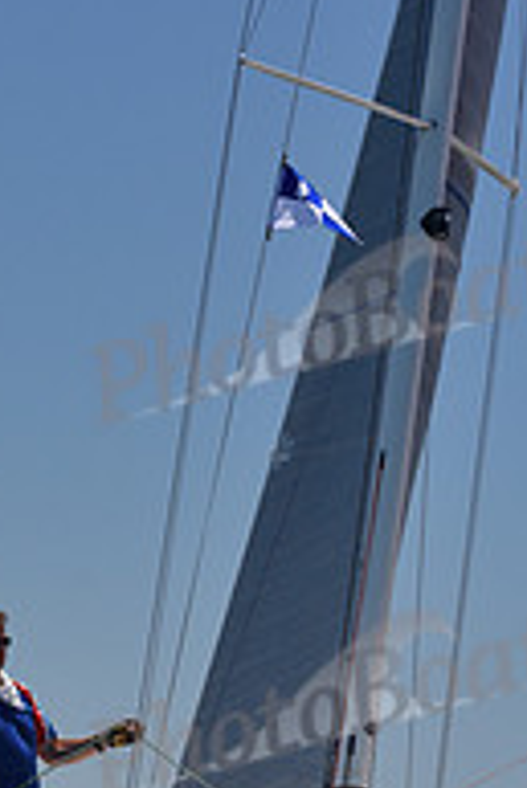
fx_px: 6246
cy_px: 968
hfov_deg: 4.8
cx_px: -121
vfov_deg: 7.2
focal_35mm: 285
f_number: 6.3
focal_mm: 95
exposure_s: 1/800
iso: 250
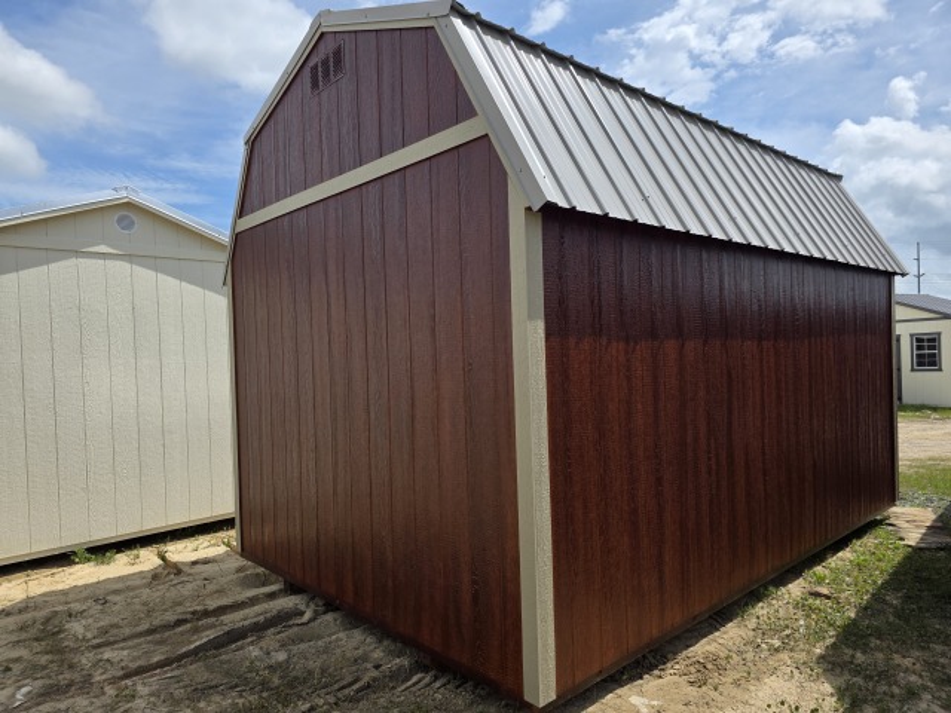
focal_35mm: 23
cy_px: 356
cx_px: 476
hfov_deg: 73.9
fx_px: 632
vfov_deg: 58.9
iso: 80
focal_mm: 6.3
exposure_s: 1/7626
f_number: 1.7
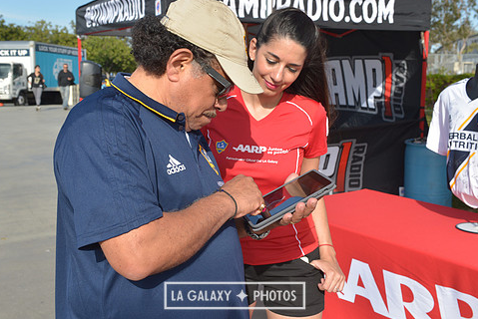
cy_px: 146
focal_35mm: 46
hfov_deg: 42.7
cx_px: 235
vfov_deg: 29.3
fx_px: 611
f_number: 9
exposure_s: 1/320
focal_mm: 38
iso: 200
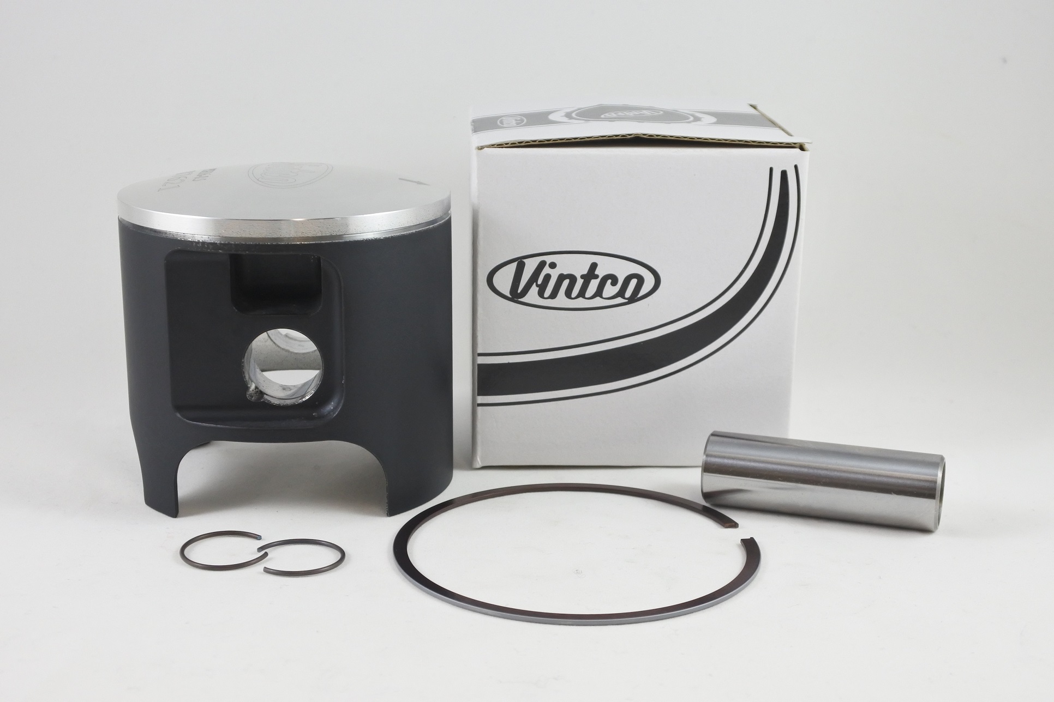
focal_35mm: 42
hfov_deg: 46.4
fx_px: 1230
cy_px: 351
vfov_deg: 31.9
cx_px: 527
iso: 450
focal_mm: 15.7
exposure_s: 1/125
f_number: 4.2
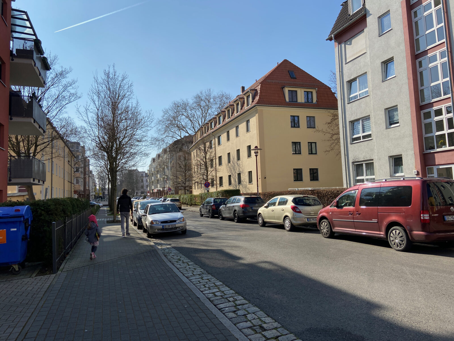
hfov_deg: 67.3
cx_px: 227
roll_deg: +1.9
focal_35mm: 26
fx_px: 341
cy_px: 170
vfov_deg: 53.1
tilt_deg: +5.2
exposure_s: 1/2967
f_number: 1.8
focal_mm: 4.25
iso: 32
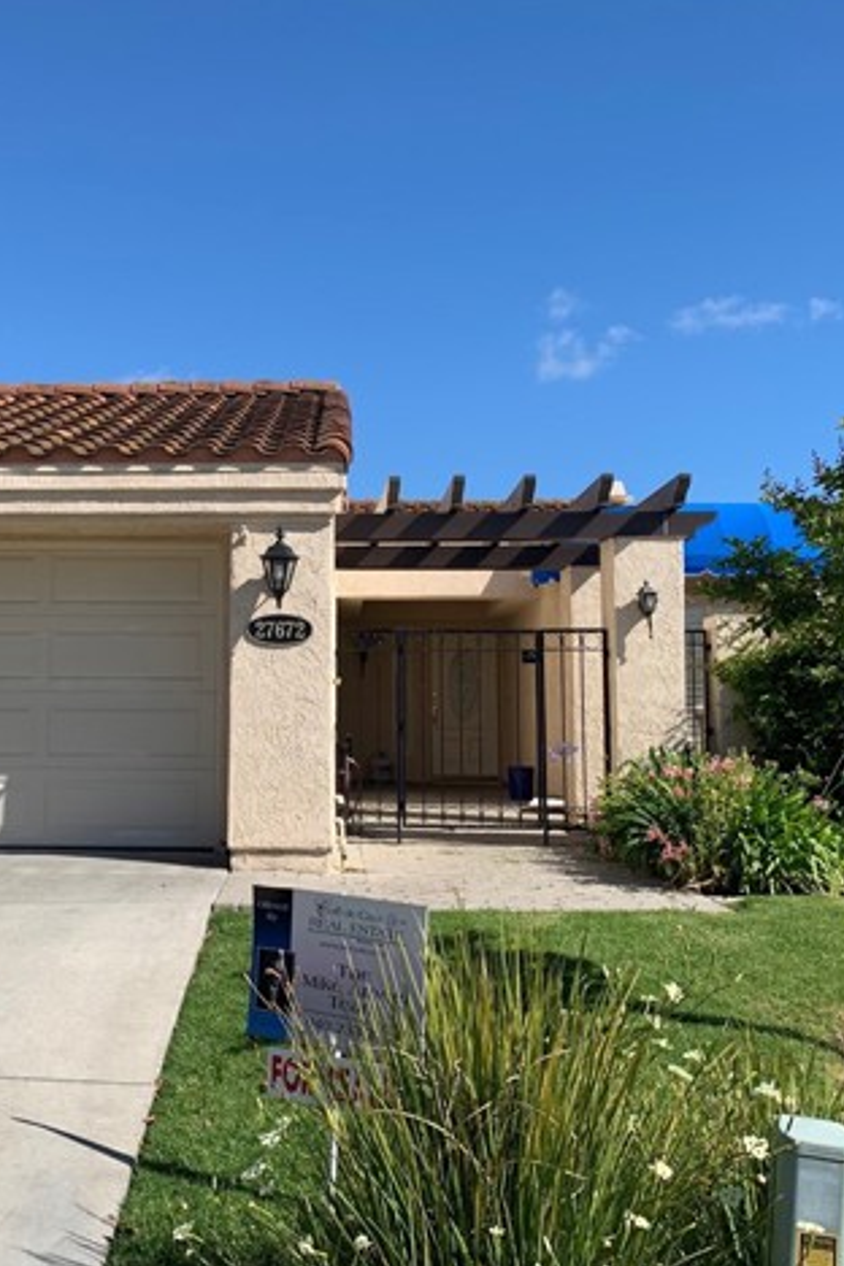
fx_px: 1301
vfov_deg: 51.9
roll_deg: -0.3
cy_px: 622
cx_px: 260
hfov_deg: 35.5
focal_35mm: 37
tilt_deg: +3.9
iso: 25
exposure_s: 1/2481
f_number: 1.8
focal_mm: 4.25
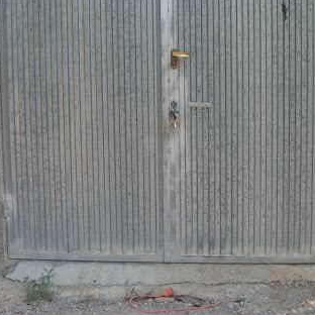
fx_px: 731
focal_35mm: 71
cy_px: 98
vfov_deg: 24.2
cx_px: 152
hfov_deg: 24.3
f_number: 3.2
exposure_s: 1/60
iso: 64
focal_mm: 6
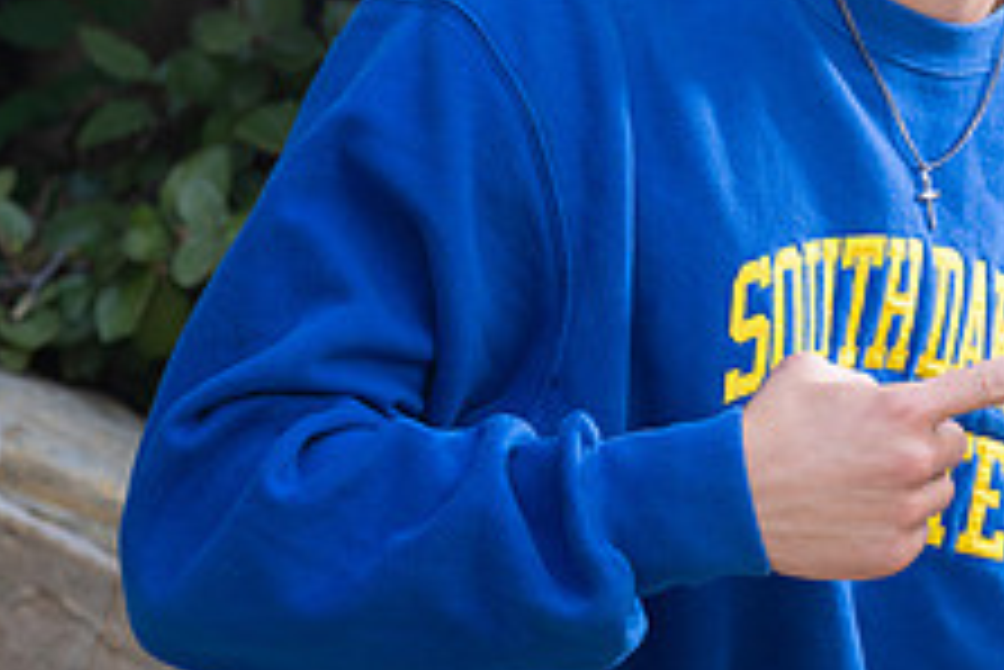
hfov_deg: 7.3
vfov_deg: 4.9
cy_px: 46
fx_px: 7786
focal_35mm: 279
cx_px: 1076
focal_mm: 95
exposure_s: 1/200
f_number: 4.5
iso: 100
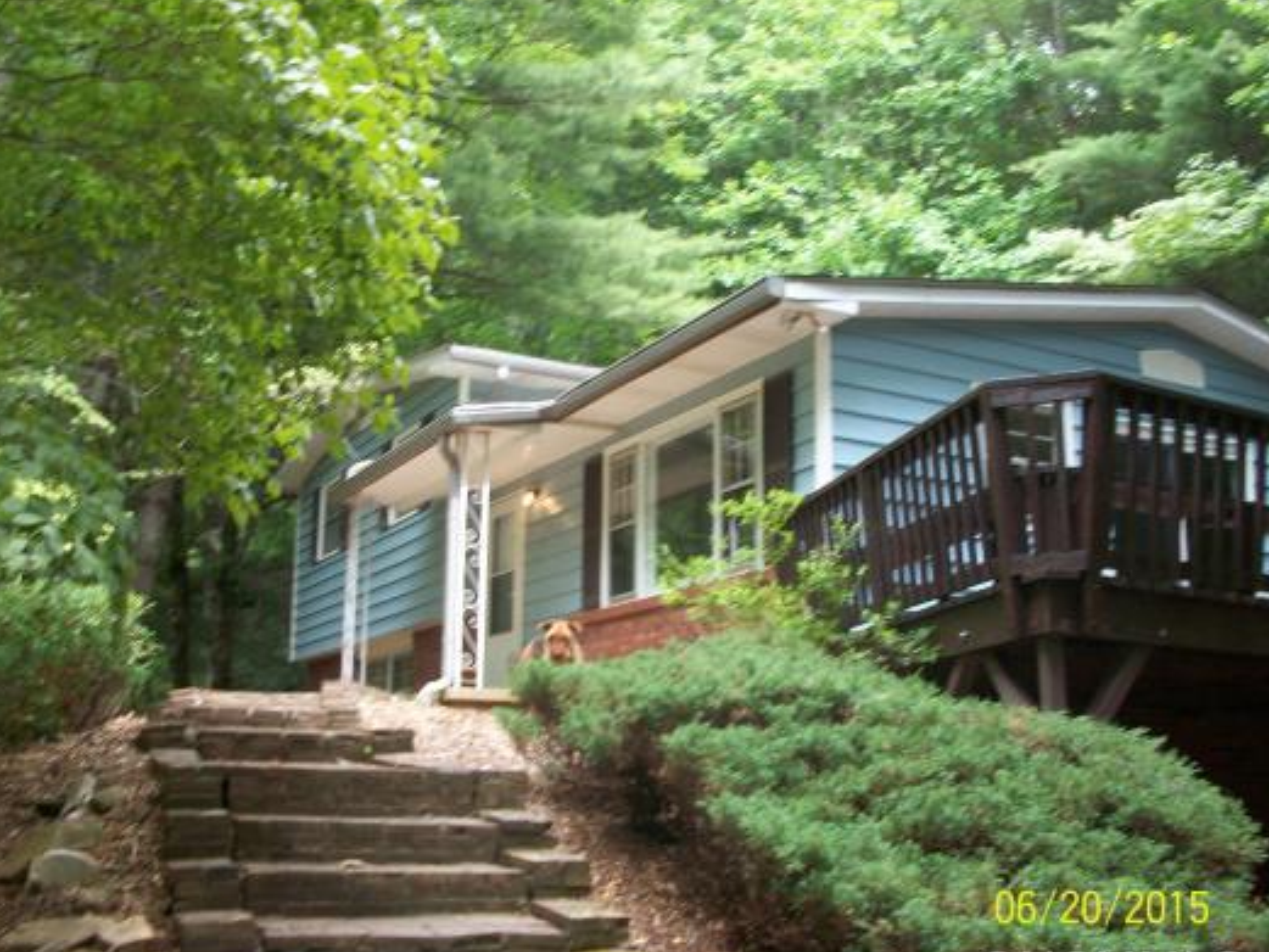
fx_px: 1430
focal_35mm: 39
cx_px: 575
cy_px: 497
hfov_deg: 47.8
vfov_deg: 36.8
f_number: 3.1
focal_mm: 6.3
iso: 80
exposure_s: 1/60
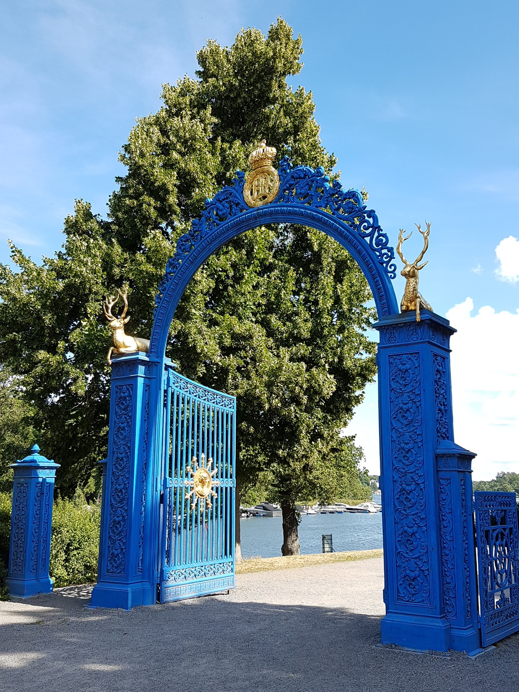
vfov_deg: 67.3
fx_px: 520
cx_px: 260
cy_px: 346
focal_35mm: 26
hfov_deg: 53.1
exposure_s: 1/822
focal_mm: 4.2
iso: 40
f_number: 1.7
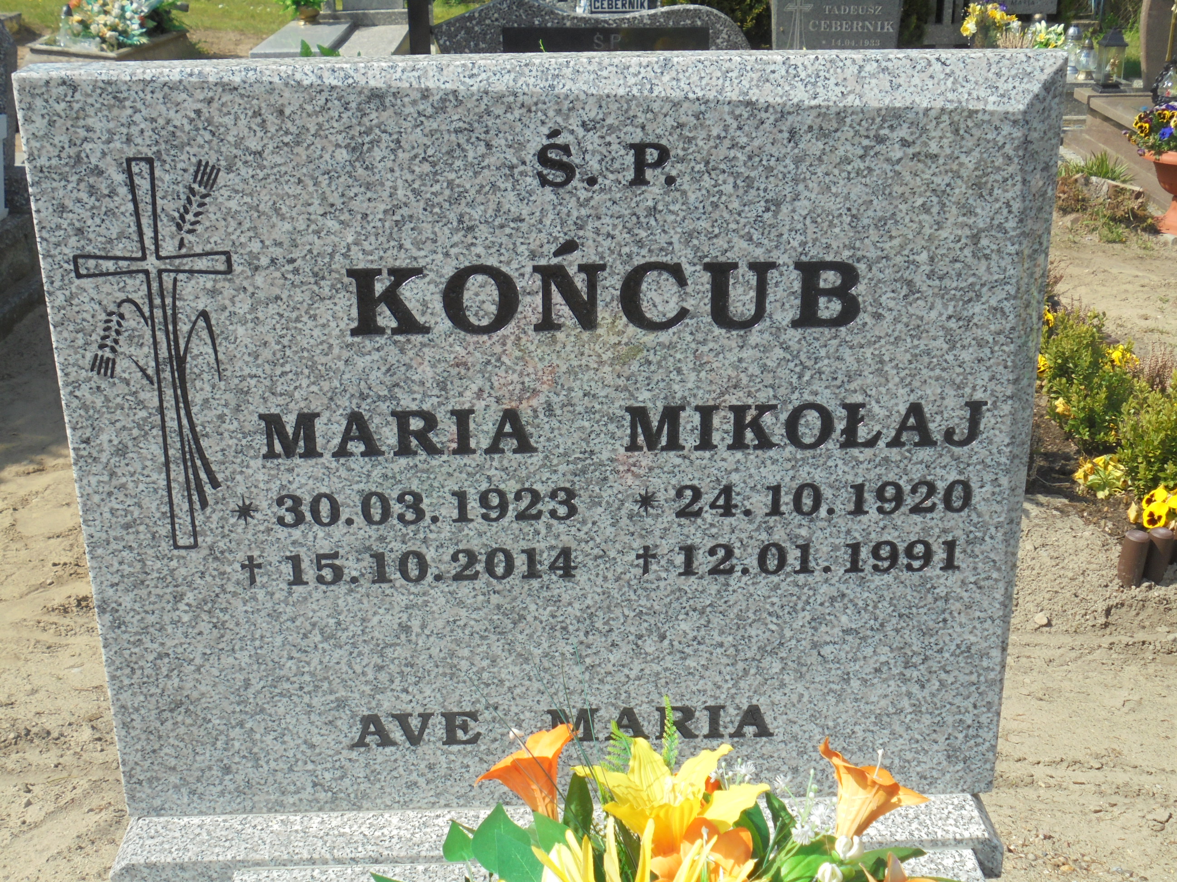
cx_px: 588
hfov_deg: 43.9
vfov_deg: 33.6
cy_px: 441
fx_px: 1462
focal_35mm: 43
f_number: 4.5
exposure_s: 1/400
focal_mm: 7.8
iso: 100
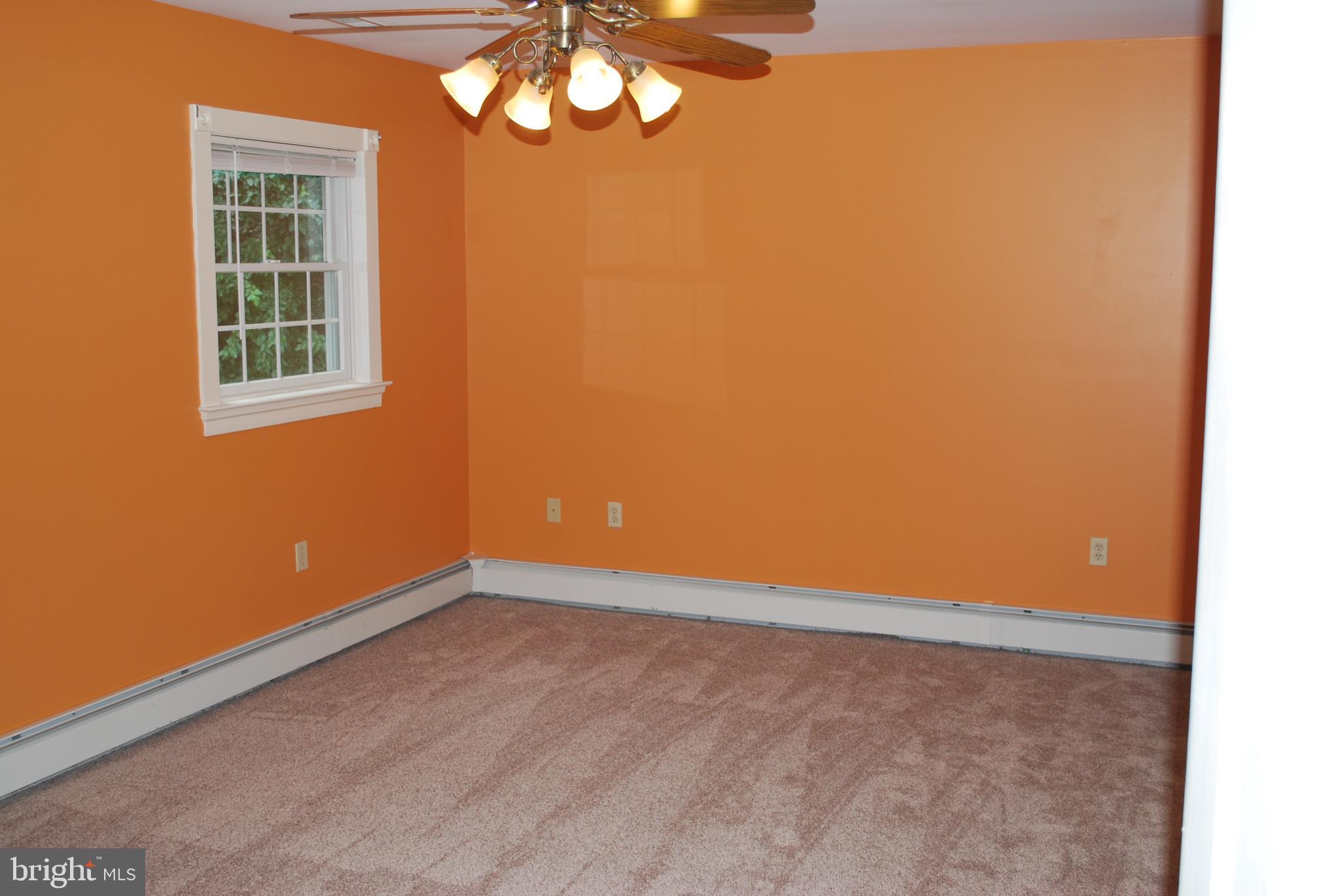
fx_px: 1341
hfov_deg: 53.1
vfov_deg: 37.0
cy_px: 448
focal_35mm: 36
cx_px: 670
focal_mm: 24
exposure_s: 1/60
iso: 200
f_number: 4.2
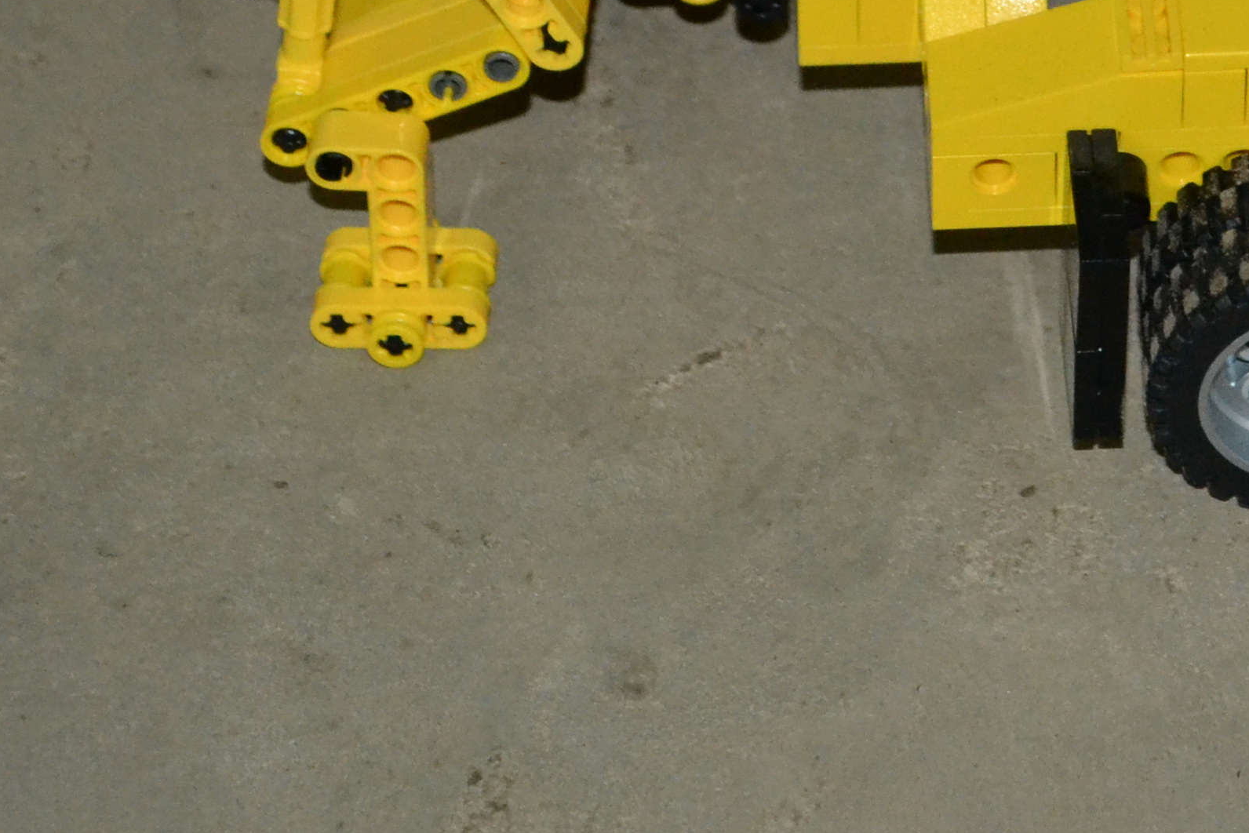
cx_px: 1203
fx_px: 6627
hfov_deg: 10.7
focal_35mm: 191
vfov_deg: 7.2
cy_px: -62
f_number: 5.3
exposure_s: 1/60
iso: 2500
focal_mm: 44
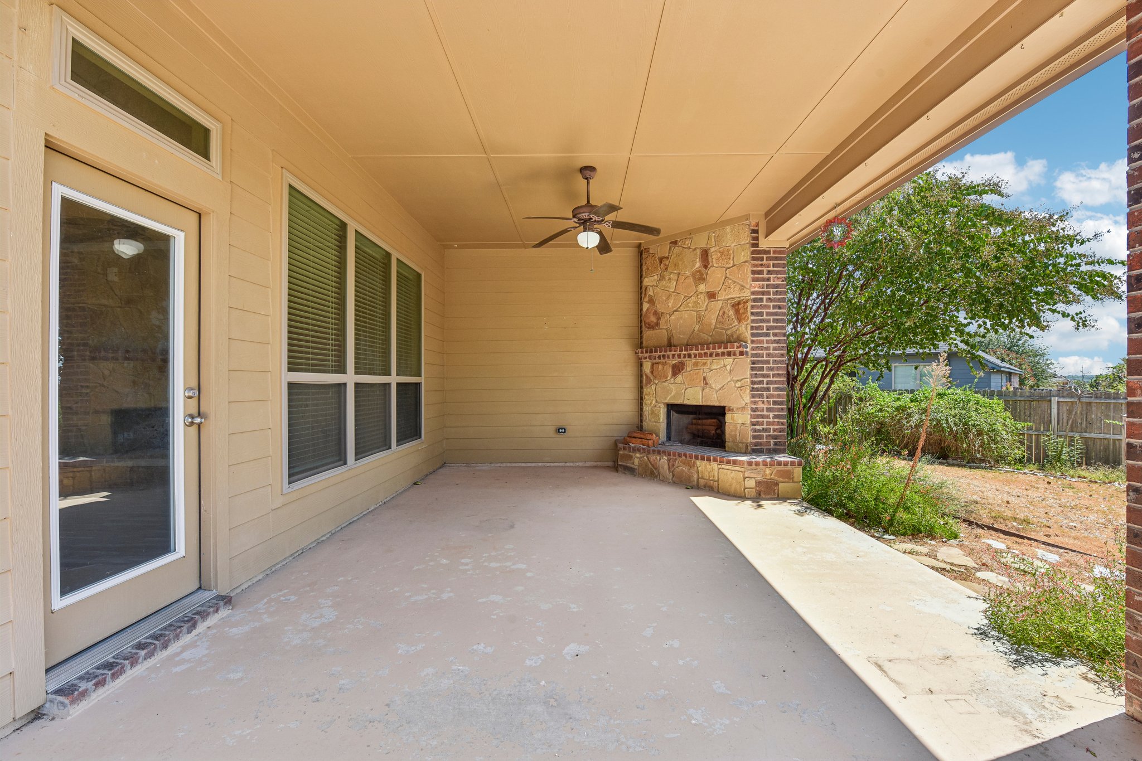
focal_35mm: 14
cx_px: 571
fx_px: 444
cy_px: 380
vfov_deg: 81.2
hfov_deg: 104.3
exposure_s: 1/125
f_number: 8
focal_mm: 14
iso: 100
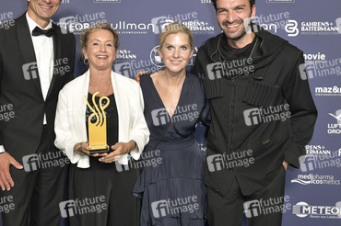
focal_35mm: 39
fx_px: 369
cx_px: 151
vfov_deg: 34.1
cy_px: 92
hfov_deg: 49.5
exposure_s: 1/250
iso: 2000
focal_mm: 32
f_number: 6.3
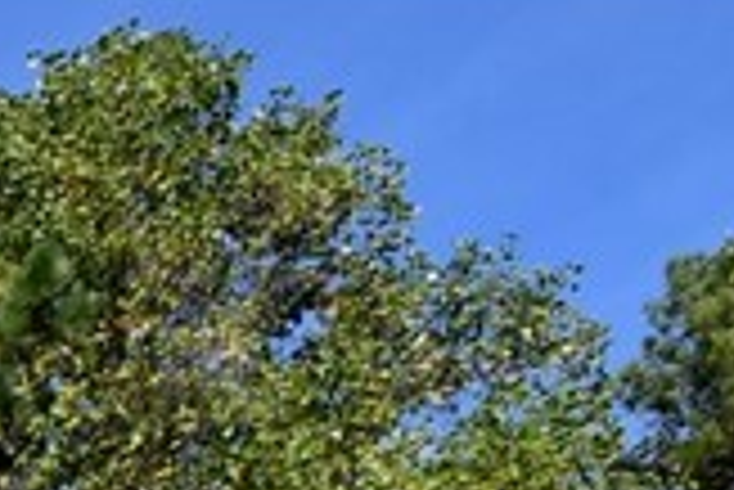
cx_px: -1382
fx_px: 2041
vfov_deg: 9.6
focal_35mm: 100
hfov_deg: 11.9
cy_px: 1587
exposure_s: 1/250
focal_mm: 10
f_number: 8
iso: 125
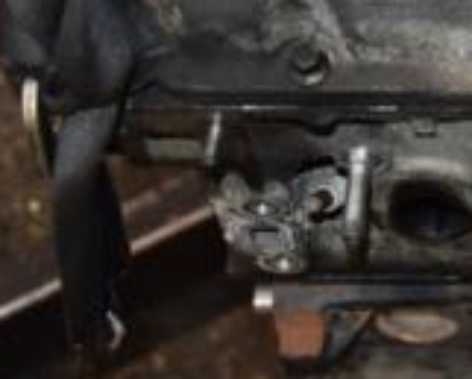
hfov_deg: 11.7
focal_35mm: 157
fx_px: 2195
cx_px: 709
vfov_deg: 9.8
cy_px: -32
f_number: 5
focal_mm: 30
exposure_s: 1/60
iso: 800
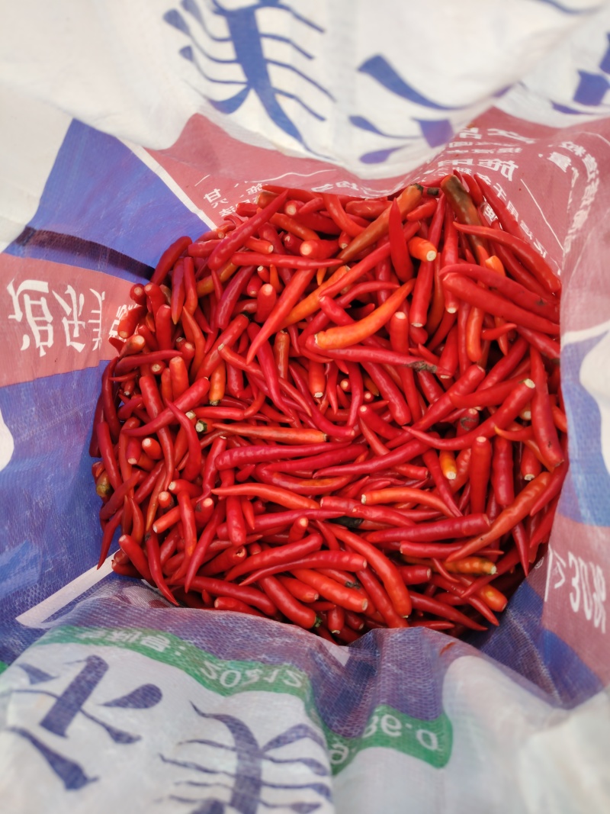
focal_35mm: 24
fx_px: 564
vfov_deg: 71.6
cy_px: 407
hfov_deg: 56.8
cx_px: 305
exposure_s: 1/100
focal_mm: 5.25
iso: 222
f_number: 1.75
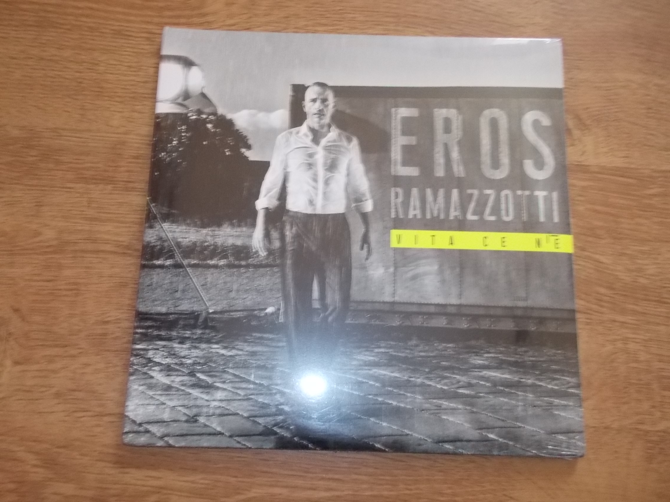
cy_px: 251
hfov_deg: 61.7
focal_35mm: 29
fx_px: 561
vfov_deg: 48.2
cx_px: 335
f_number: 3.3
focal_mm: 4.1
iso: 400
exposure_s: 1/30
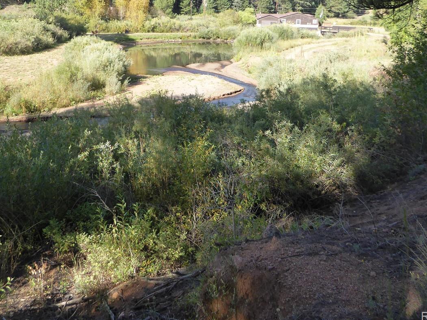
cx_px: 163
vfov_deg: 36.8
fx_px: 469
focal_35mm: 38
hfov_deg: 48.6
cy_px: 82
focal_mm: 4.3
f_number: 3.3
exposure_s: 1/320
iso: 160
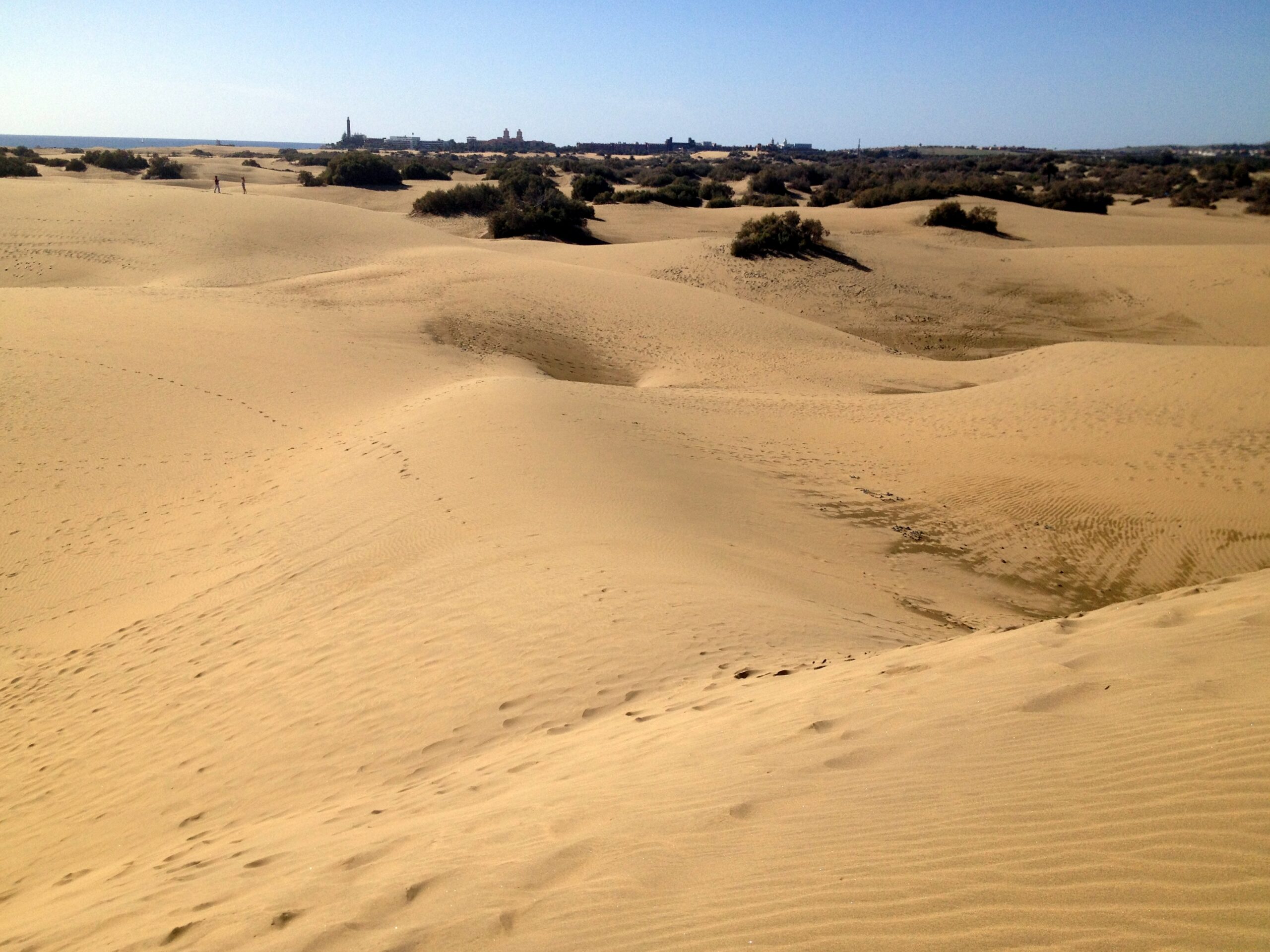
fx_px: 1284
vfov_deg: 40.7
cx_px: 635
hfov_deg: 52.6
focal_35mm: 35
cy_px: 476
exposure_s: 1/3067
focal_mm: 4.28
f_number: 2.4
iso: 50
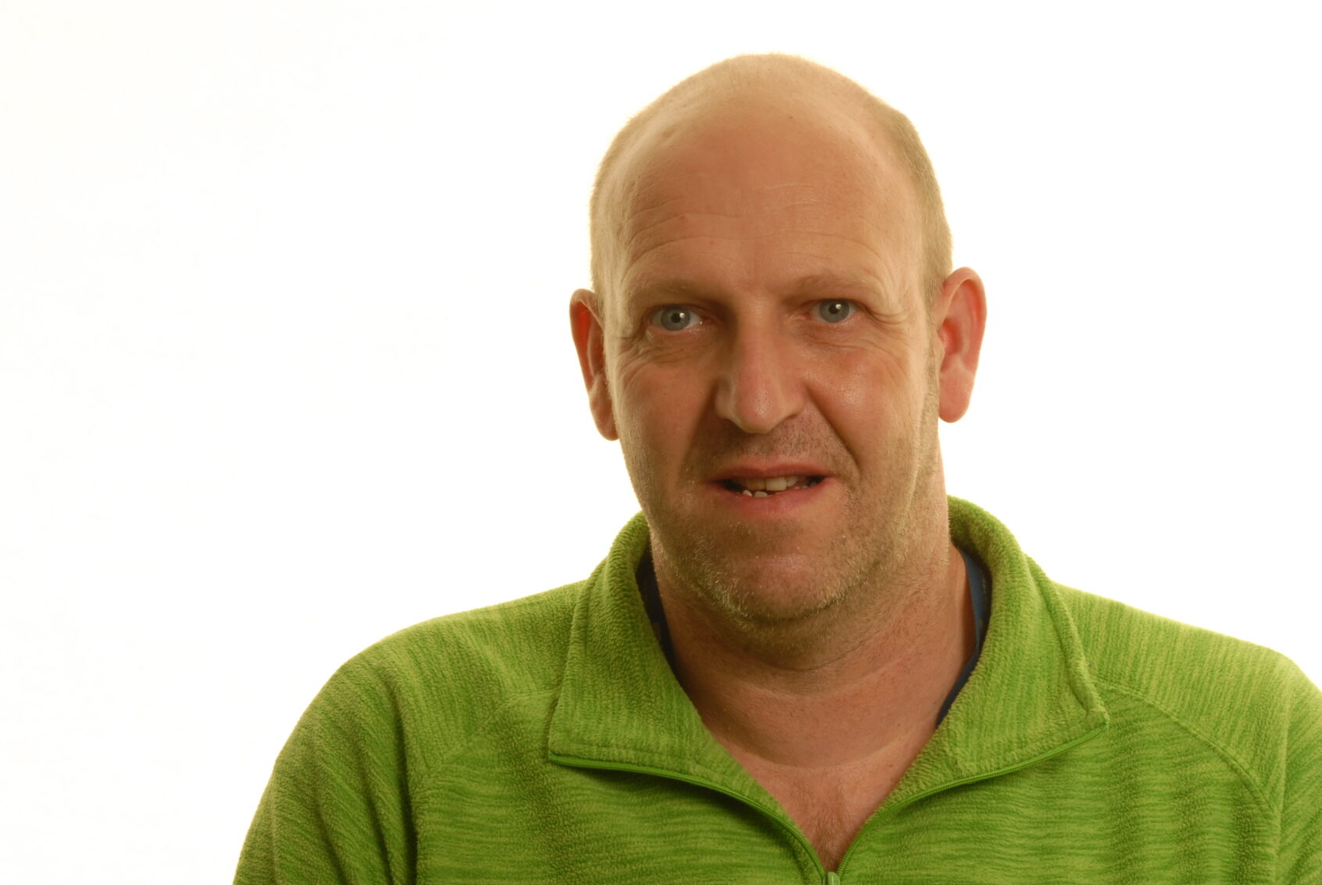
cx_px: 786
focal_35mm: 102
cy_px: 406
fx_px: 3741
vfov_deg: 13.5
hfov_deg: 20.0
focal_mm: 45
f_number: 14
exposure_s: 1/160
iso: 100
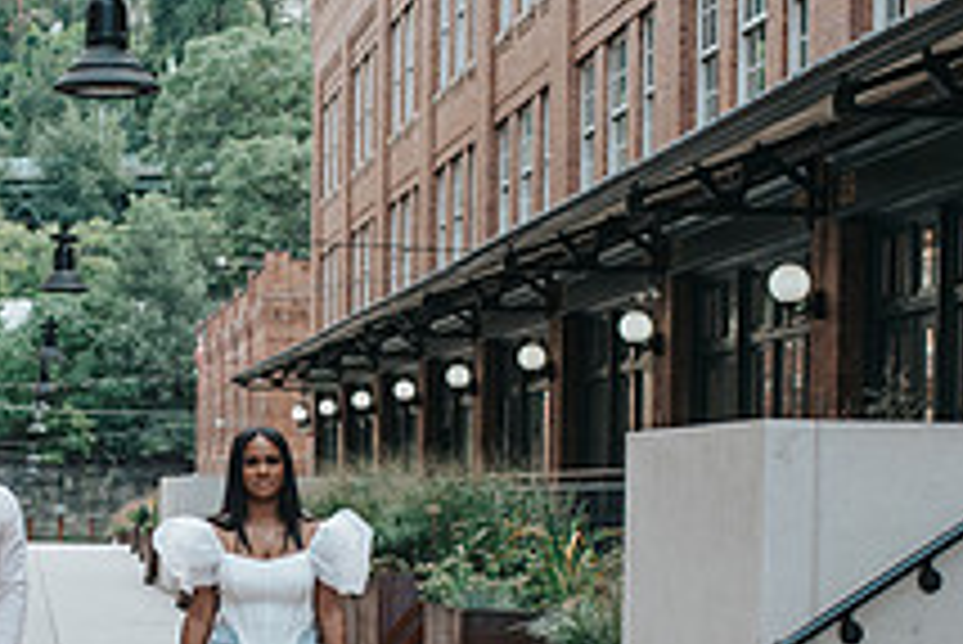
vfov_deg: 13.6
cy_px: 579
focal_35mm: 100
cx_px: 129
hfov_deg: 20.1
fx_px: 2677
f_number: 3.2
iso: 640
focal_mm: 35
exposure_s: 1/640
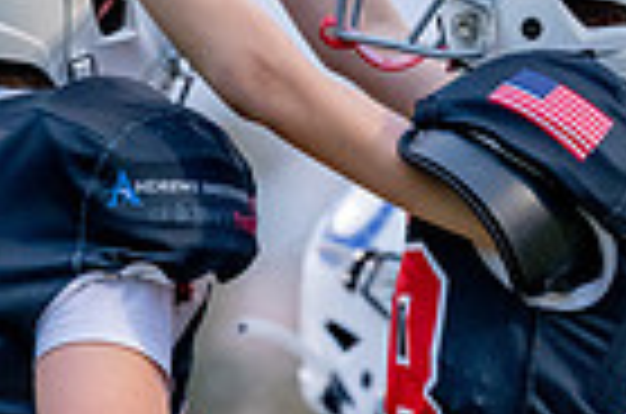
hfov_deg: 2.9
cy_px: 290
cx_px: 113
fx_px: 12422
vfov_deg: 1.9
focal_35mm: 716
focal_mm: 171
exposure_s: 1/1250
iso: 3200
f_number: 2.8
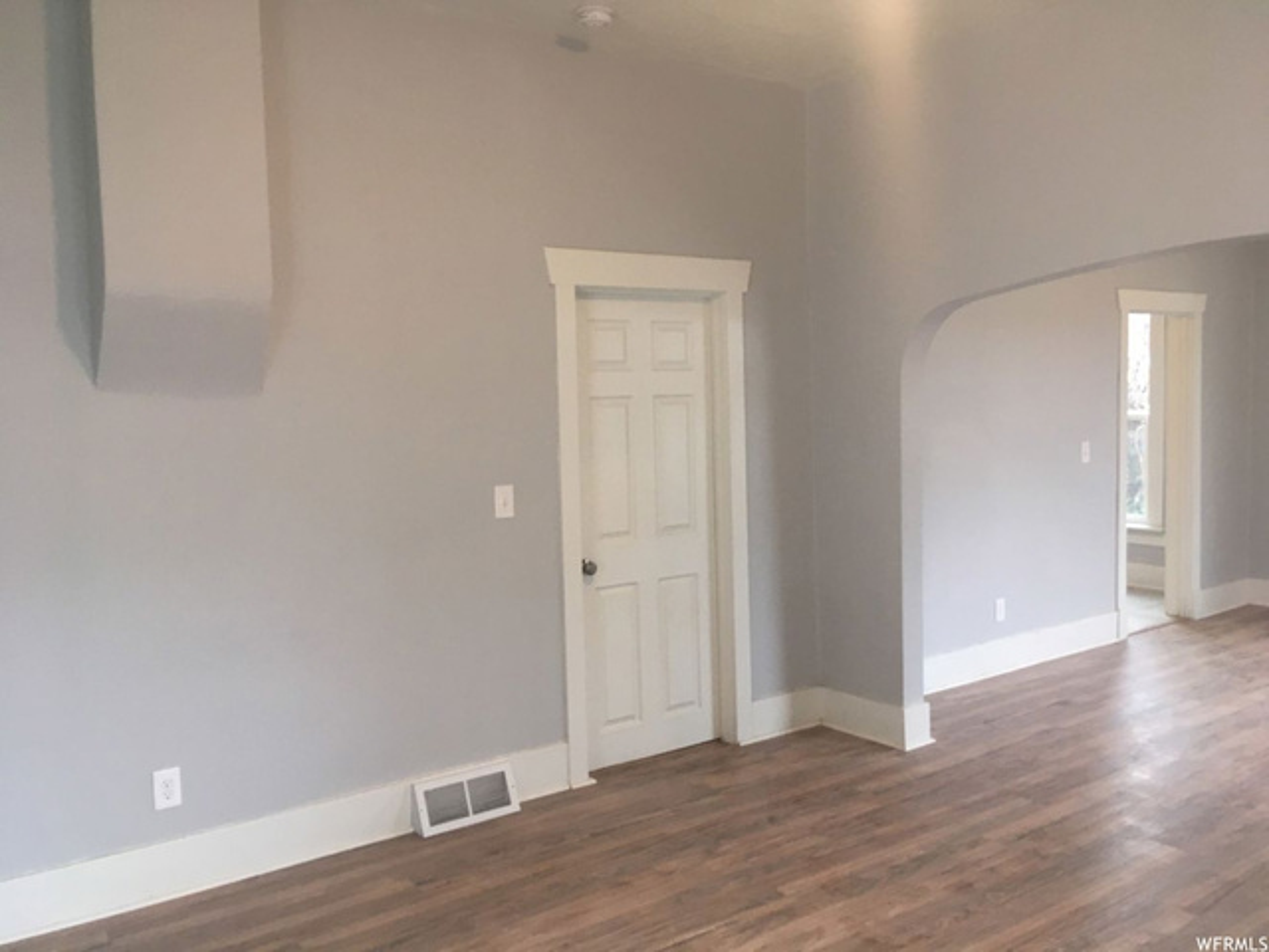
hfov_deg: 61.7
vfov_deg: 48.2
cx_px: 634
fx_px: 1063
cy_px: 476
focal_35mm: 29
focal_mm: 4.15
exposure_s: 1/30
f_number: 2.2
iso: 80
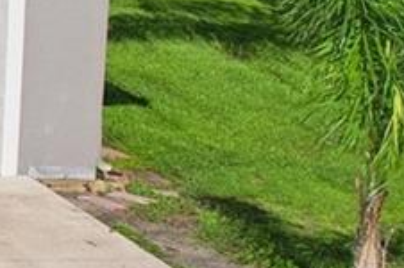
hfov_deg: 9.9
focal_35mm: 156
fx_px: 1748
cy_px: -225
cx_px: -804
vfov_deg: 8.4
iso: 120
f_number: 2.8
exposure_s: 1/4000
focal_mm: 8.4
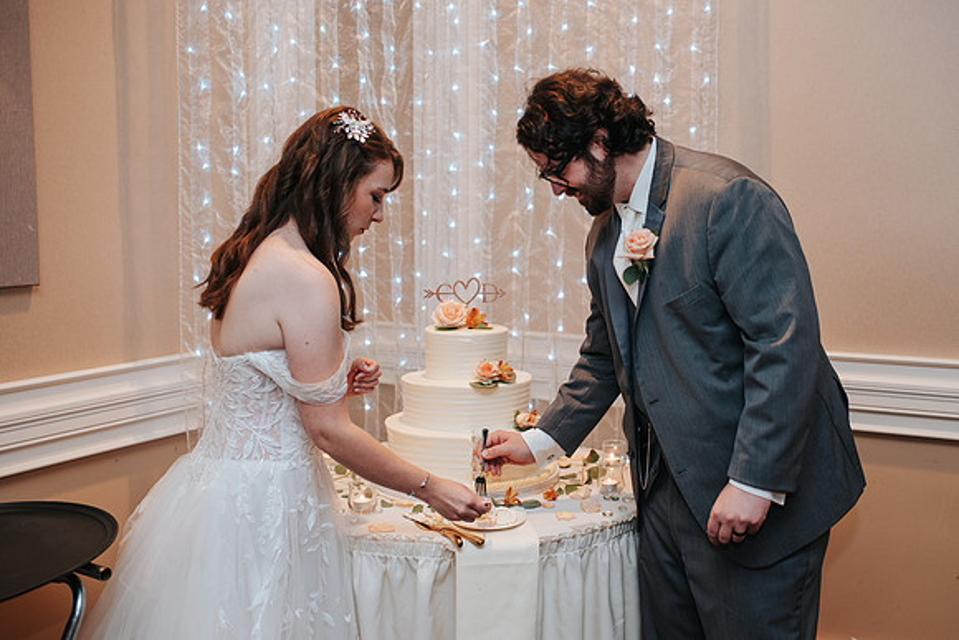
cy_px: 320
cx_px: 540
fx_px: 1102
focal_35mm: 41
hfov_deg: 46.9
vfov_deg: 32.4
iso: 800
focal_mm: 35
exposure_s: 1/160
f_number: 2.8
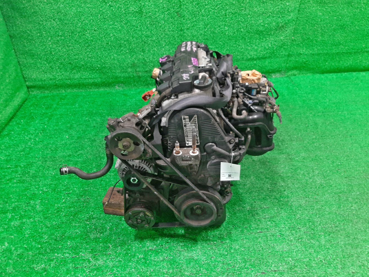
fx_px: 299
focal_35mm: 28
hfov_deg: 63.4
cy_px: 148
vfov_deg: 49.7
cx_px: 180
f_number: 1.7
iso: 212
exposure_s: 1/50
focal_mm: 3.93
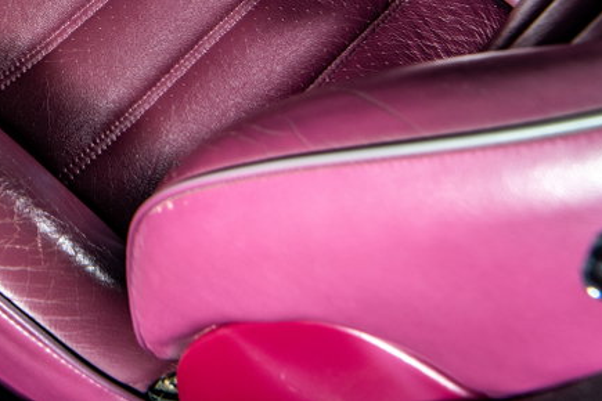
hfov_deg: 17.9
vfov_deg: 11.9
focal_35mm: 113
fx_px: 1889
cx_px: 79
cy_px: -70
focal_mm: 48
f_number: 10
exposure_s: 1/100
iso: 200
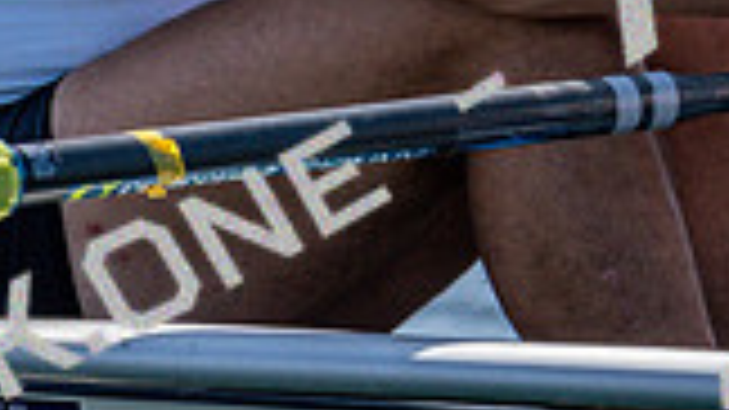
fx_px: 34377
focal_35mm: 1779
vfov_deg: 0.7
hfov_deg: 1.2
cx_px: 216
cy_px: -363
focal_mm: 474
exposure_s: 1/2000
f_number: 6.3
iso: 320
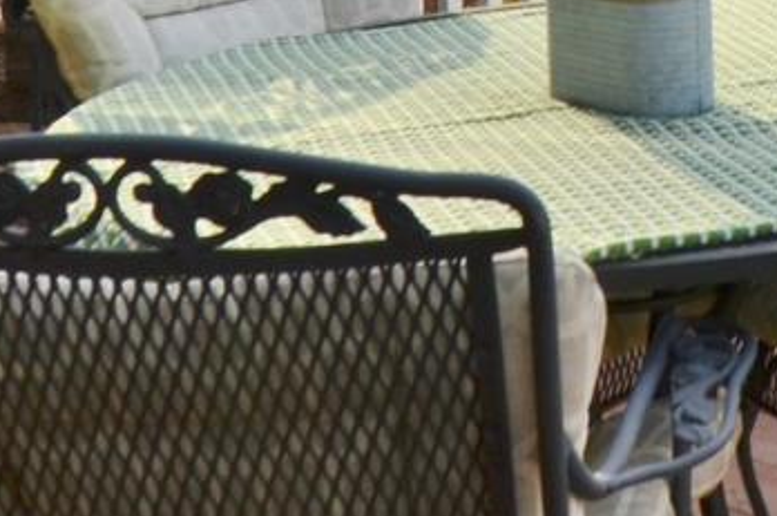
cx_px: 842
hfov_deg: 19.4
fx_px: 2187
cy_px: -453
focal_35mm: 101
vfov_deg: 12.2
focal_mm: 11.5
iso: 100
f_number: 8
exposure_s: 1/250
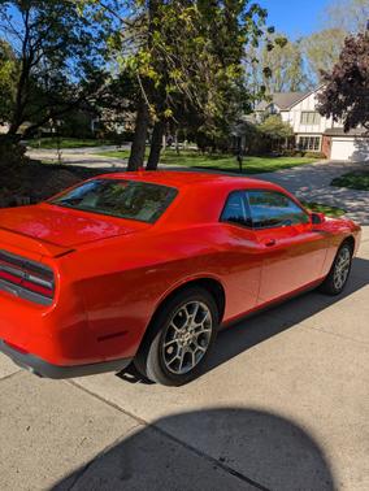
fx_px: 383
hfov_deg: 51.4
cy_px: 246
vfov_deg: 65.3
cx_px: 184
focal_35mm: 27
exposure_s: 1/2924
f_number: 1.73
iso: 45
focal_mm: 4.38
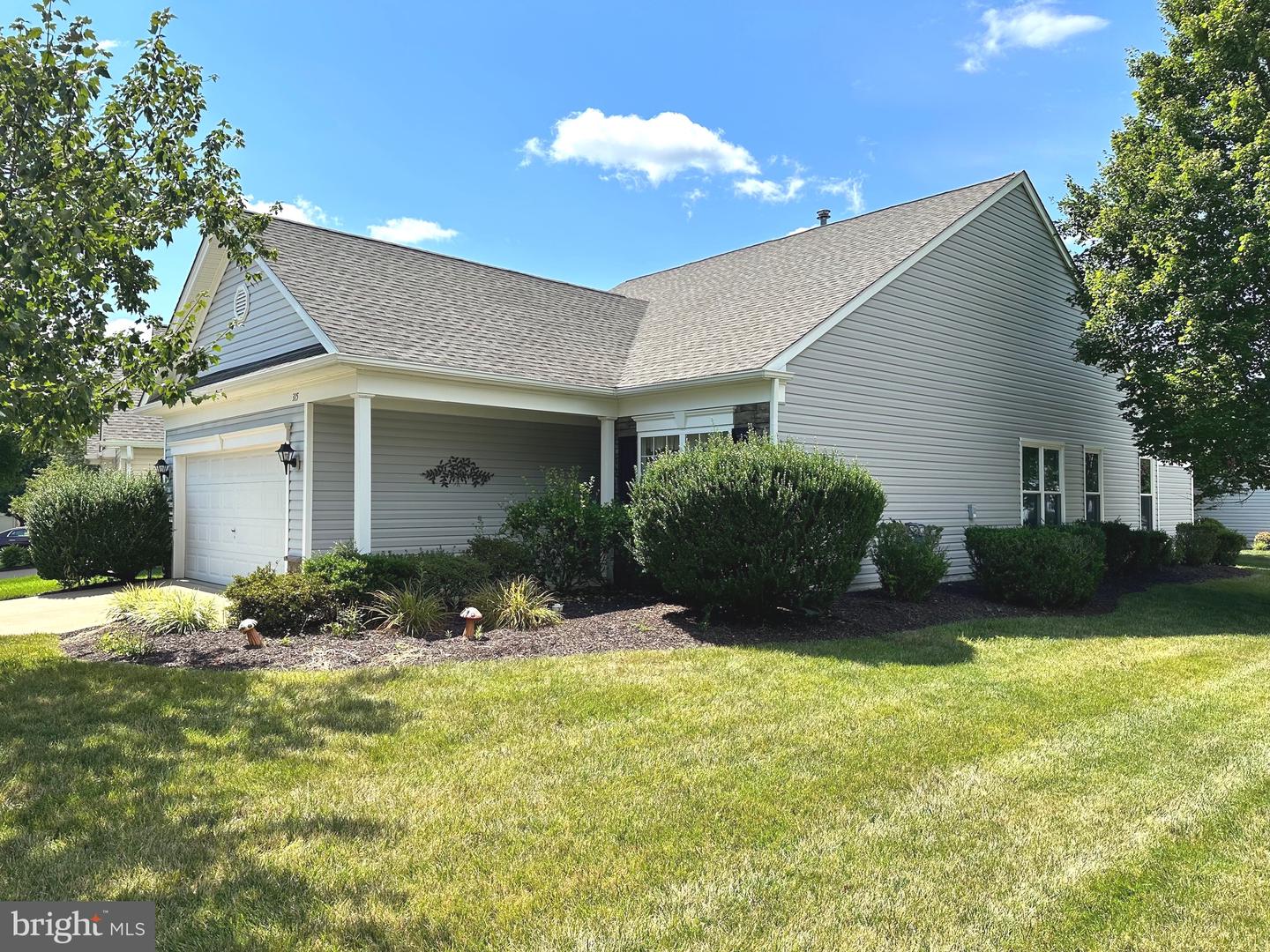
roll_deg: +0.0
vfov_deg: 56.8
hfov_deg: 71.6
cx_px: 635
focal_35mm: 24
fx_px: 881
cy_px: 476
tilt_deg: +0.3
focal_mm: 6.86
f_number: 1.78
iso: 80
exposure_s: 1/4184
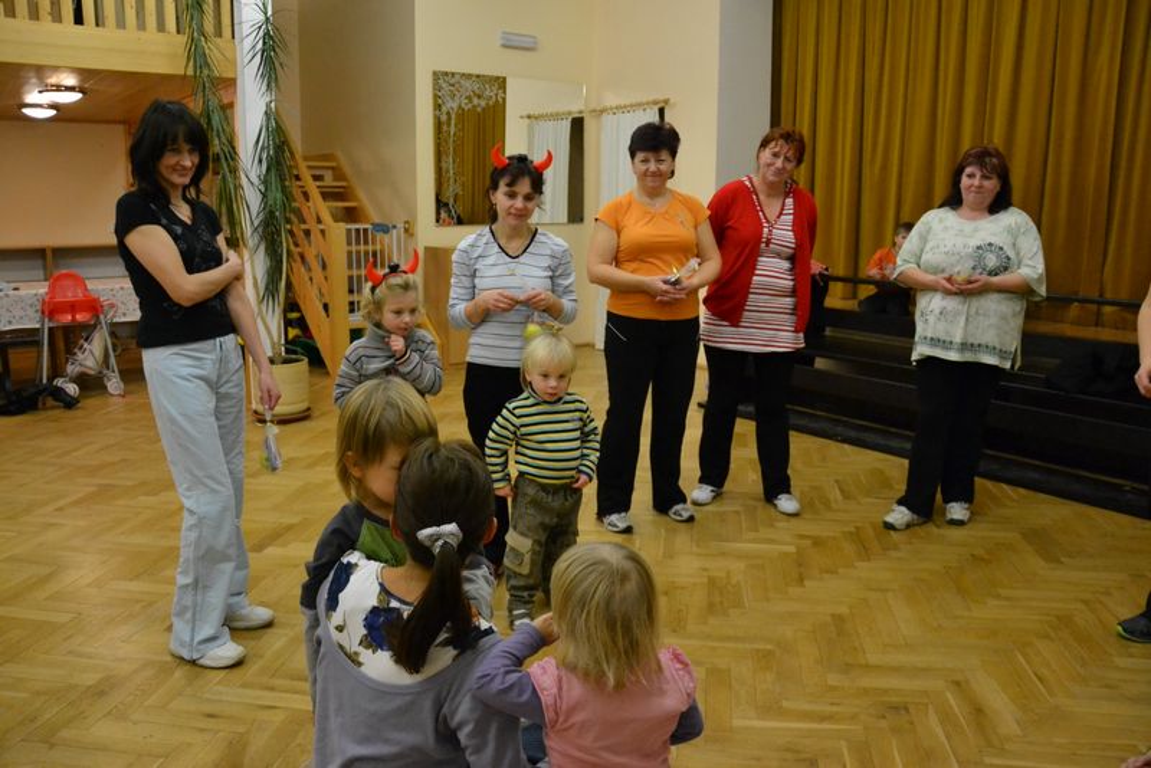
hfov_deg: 67.4
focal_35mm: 27
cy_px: 384
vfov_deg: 48.0
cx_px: 576
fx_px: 864
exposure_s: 1/160
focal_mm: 18
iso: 3200
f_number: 3.5
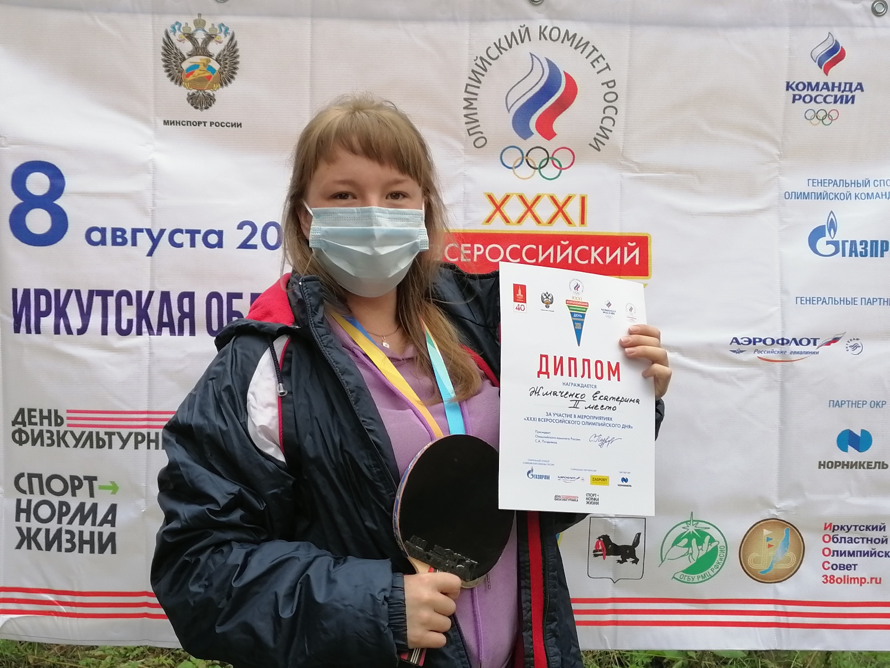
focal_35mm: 48
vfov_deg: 30.3
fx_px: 1234
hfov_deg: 39.7
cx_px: 445
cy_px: 334
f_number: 1.8
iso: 50
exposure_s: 1/166
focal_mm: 5.3
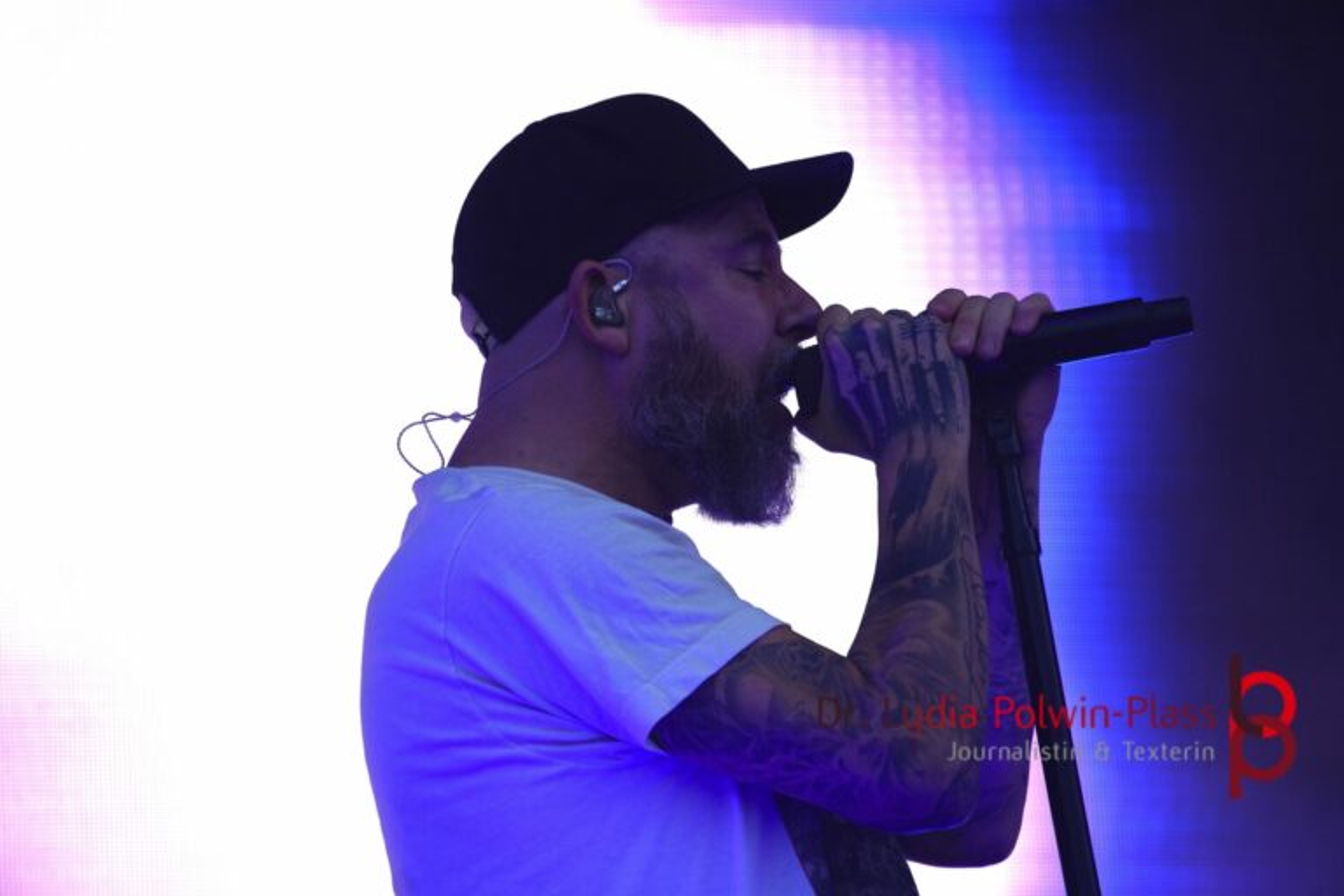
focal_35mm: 268
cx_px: 672
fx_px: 10023
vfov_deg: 5.1
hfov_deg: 7.7
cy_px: 448
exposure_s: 1/320
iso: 250
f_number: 6.3
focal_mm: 179
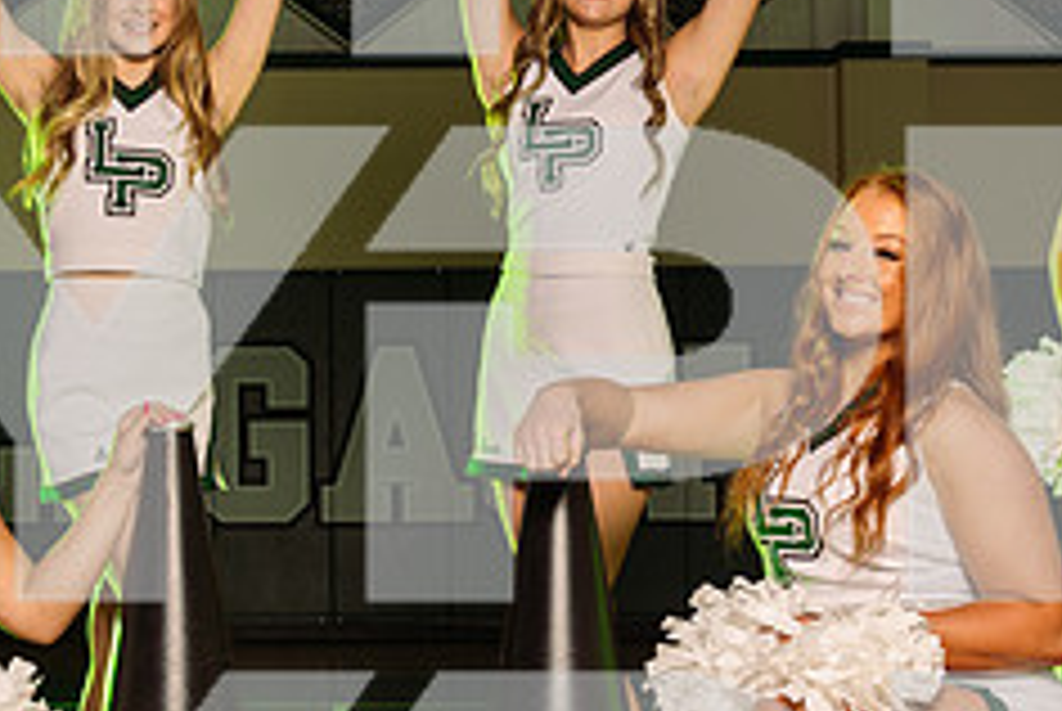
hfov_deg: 23.4
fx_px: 2540
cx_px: 279
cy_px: 367
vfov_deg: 15.9
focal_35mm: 86
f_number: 7.1
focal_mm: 35
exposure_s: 1/200
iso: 200
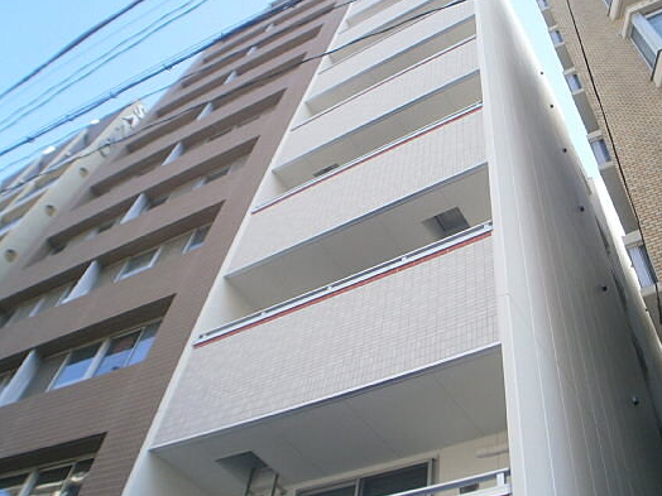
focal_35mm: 44
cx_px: 383
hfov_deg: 42.8
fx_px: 841
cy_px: 206
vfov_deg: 32.8
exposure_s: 1/250
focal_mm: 6.4
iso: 125
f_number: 3.1
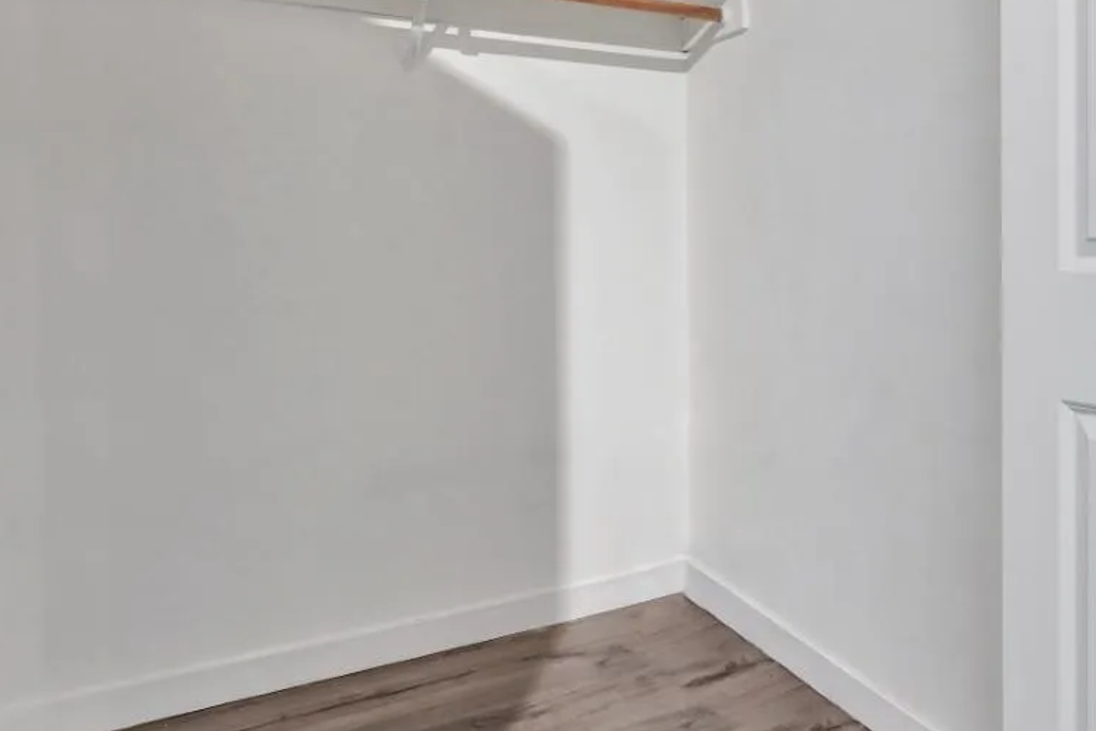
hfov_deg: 54.7
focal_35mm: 31
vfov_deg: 41.3
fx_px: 952
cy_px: 231
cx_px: 912
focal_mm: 14.6
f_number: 8
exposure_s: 1/6
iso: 400
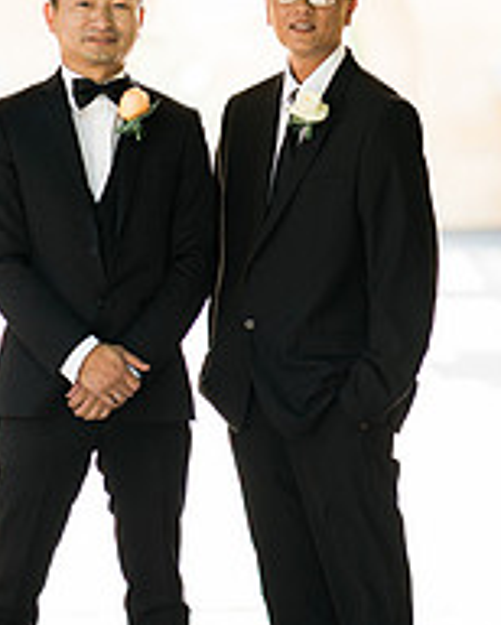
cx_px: 247
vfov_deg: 10.3
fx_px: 3460
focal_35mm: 187
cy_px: 208
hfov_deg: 8.3
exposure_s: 1/1000
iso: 200
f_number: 1.8
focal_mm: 85
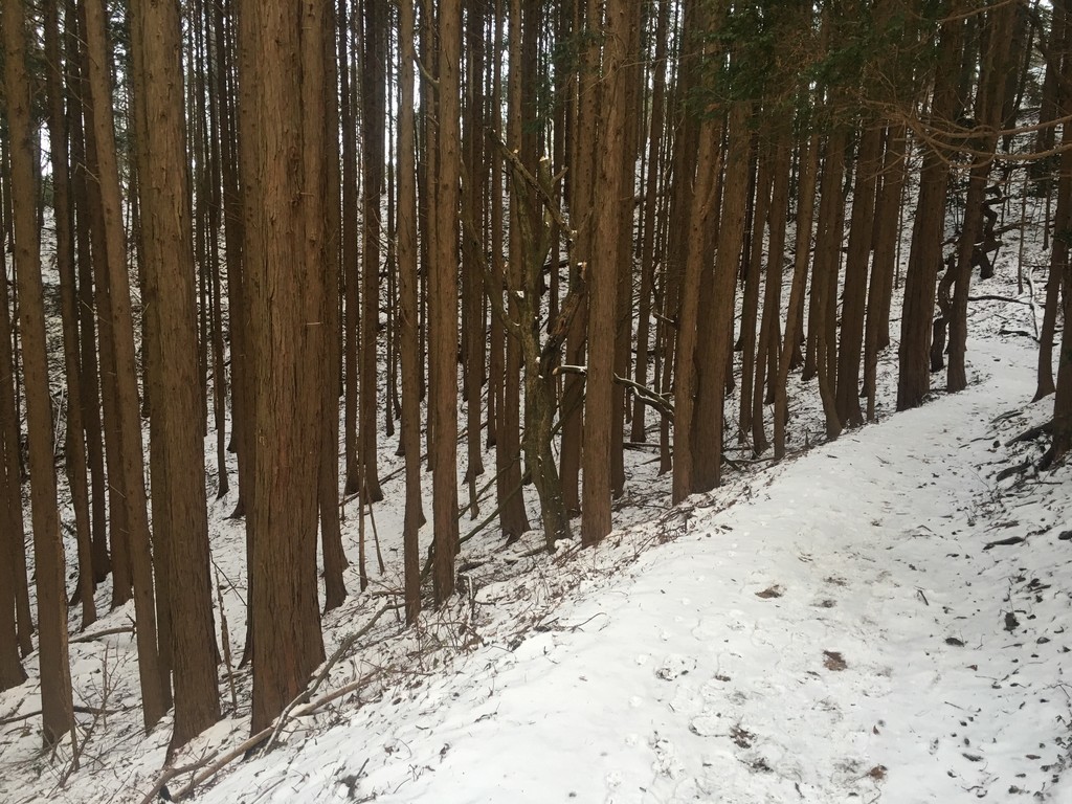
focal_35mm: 29
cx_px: 536
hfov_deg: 61.7
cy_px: 402
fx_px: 898
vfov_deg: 48.2
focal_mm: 4.15
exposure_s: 1/15
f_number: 2.2
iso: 32
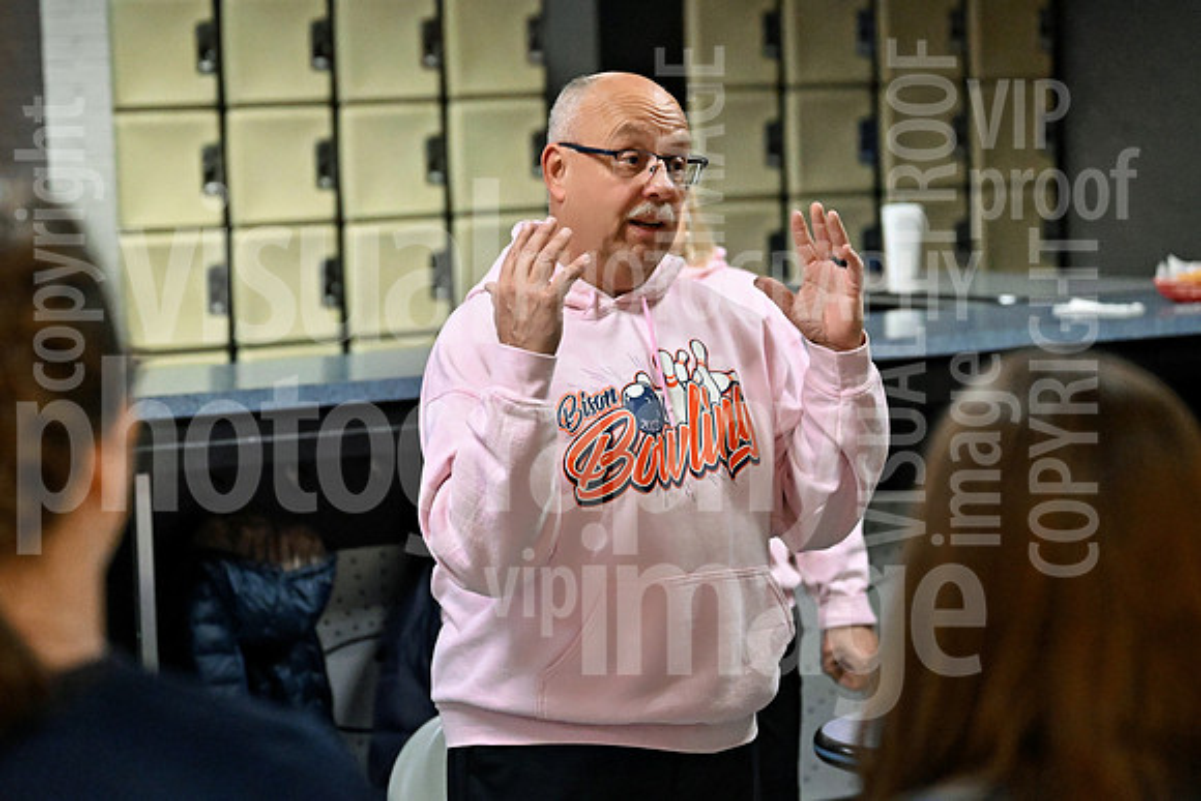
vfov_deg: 13.0
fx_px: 3504
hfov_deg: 19.5
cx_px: 600
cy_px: 400
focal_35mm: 105
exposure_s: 1/400
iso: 8000
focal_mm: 70
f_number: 2.8
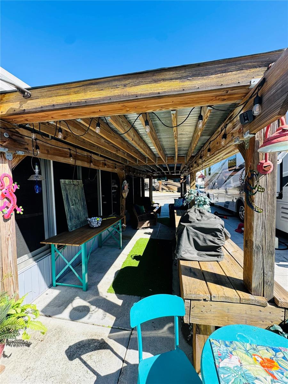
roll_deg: +1.9
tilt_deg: -2.3
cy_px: 192
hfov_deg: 85.7
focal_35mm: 14
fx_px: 155
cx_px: 144
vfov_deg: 102.1
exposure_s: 1/274
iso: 40
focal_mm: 2.22
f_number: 2.2
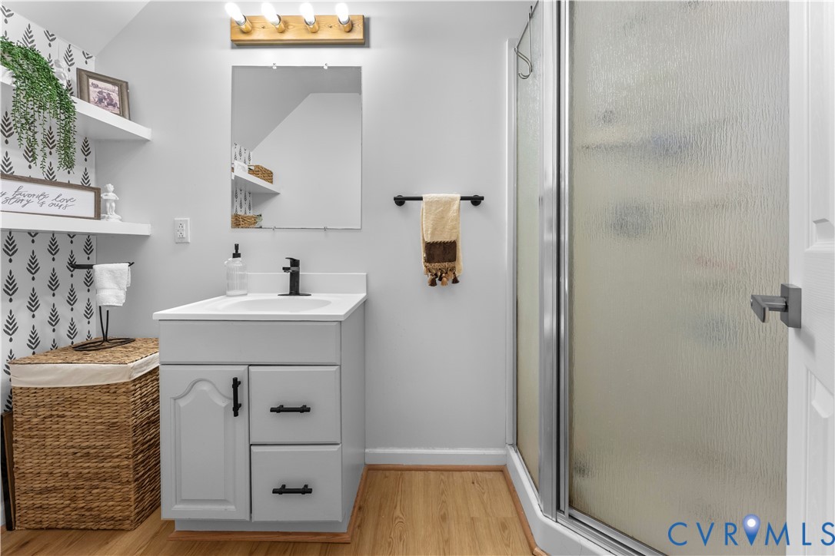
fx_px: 325
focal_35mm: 14
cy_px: 278
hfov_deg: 104.3
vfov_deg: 81.2
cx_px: 418
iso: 1250
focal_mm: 14
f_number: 8
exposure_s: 1/50
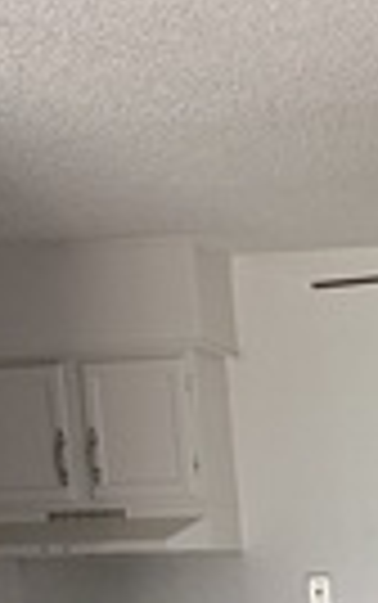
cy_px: 868
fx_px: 1563
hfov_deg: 13.0
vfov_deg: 19.4
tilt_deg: -8.5
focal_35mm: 95
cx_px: 578
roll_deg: +2.1
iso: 250
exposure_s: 1/60
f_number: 1.78
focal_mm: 6.76
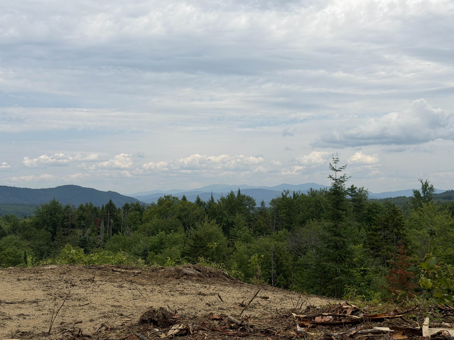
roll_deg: +0.0
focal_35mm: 48
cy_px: 170
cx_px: 227
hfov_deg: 39.7
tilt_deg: +2.3
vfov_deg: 30.3
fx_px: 630
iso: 80
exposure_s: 1/7874
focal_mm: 6.76
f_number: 1.78
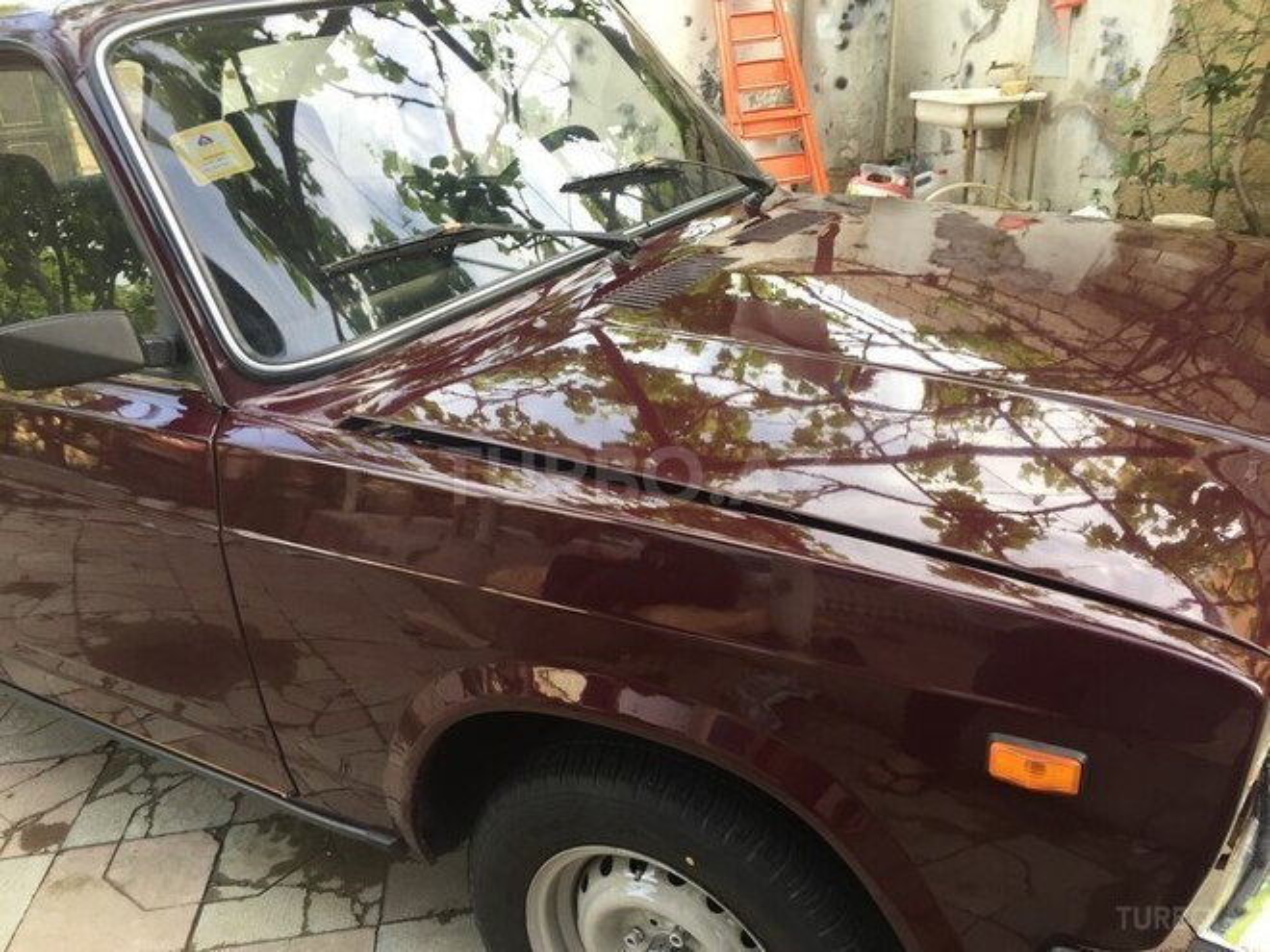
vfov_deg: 48.2
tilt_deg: -24.1
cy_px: 476
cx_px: 635
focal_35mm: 29
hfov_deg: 61.7
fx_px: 1064
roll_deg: +3.7
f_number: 2.2
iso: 50
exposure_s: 1/100
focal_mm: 4.15
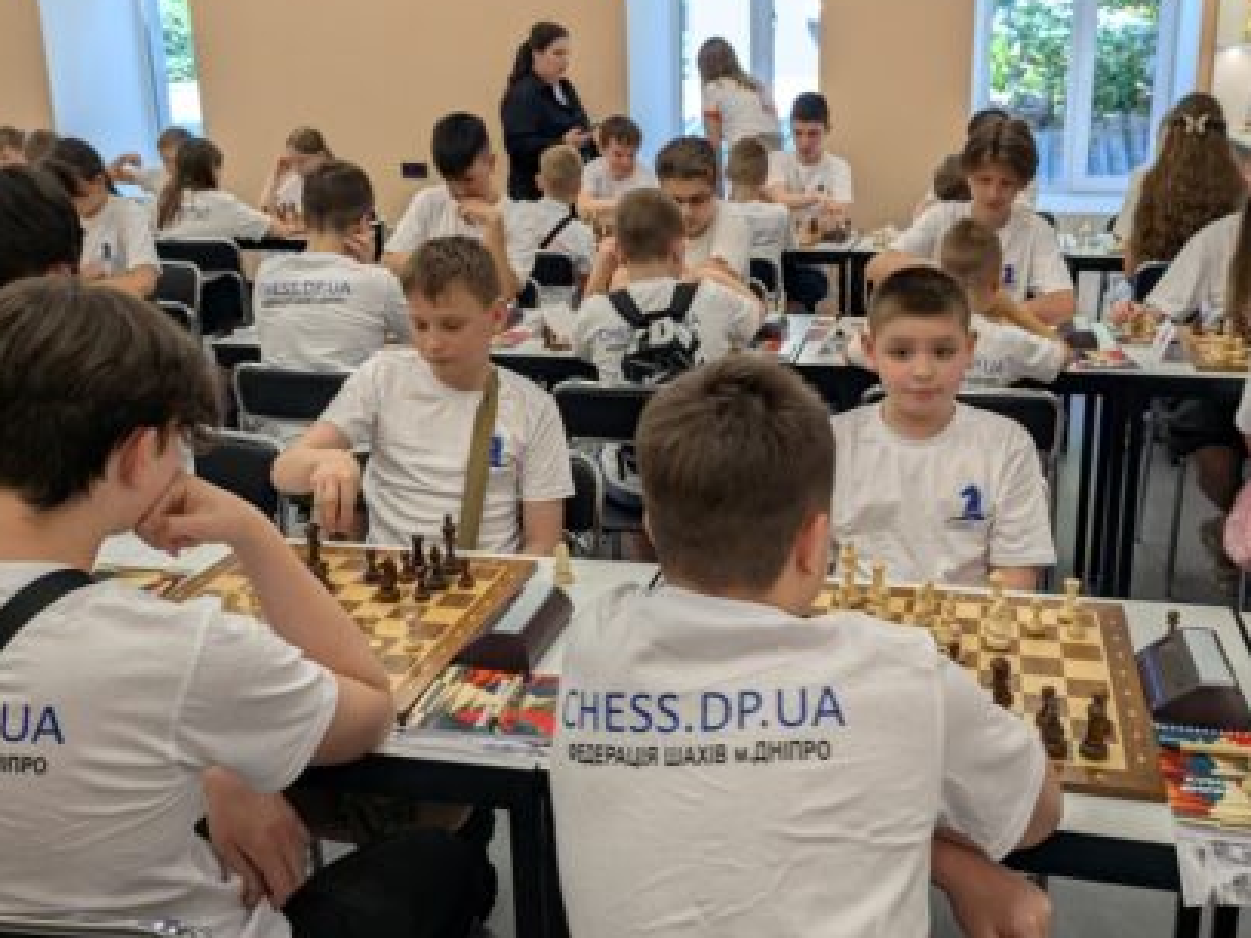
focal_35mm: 35
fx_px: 1265
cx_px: 670
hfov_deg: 52.6
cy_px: 418
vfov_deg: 40.6
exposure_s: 1/100
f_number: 1.89
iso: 59
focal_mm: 5.43
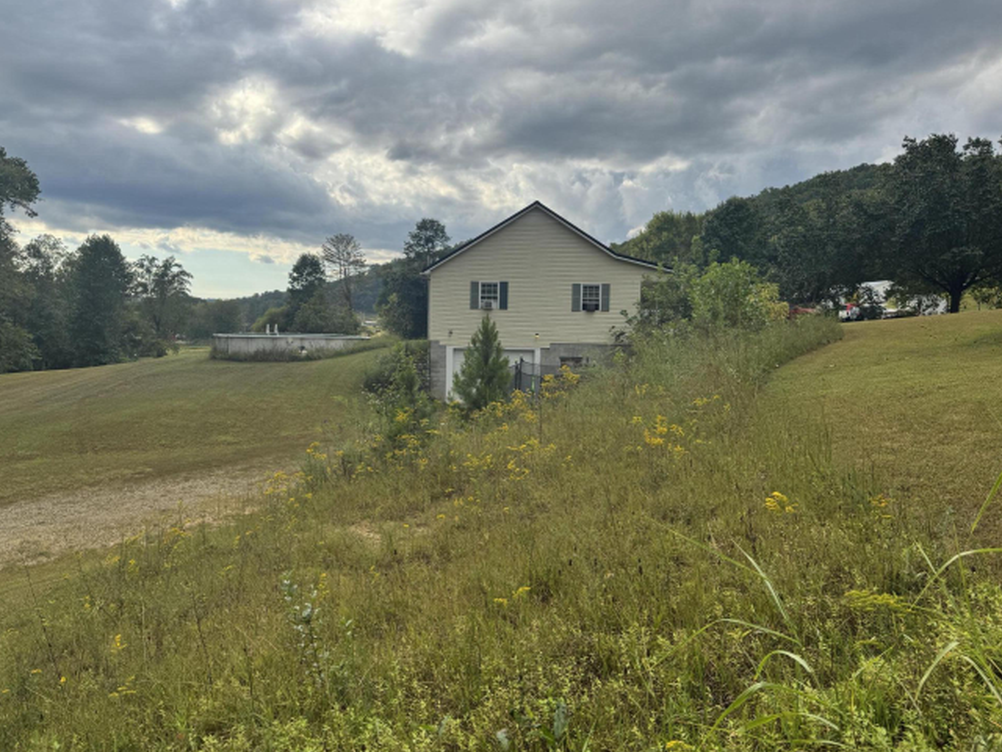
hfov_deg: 69.4
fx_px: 724
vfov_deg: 54.9
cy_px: 363
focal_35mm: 25
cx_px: 502
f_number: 1.78
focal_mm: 6.76
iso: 80
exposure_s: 1/2959
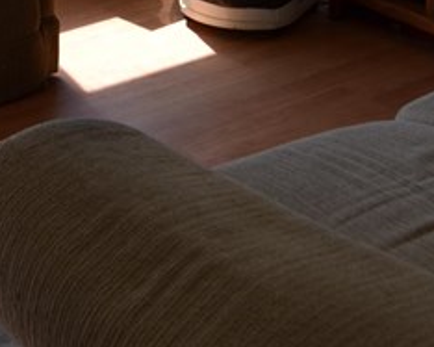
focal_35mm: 104
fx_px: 1335
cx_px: 24
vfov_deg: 13.0
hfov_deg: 18.1
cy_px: -332
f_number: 5.6
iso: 200
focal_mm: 18
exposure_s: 1/125
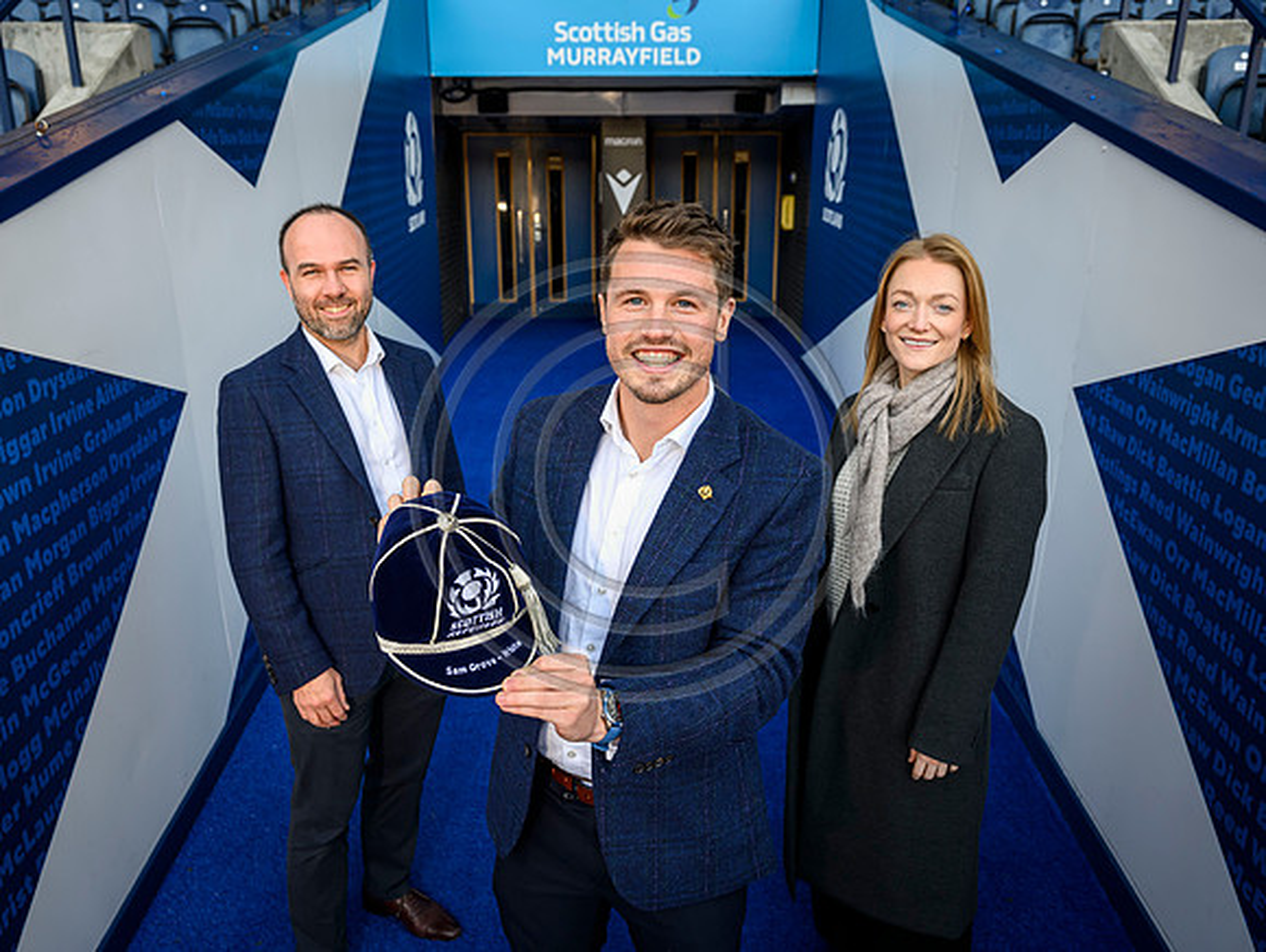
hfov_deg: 65.6
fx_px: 982
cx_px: 633
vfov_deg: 51.7
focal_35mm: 27
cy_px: 491
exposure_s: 1/160
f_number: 4.5
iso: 500
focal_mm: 24
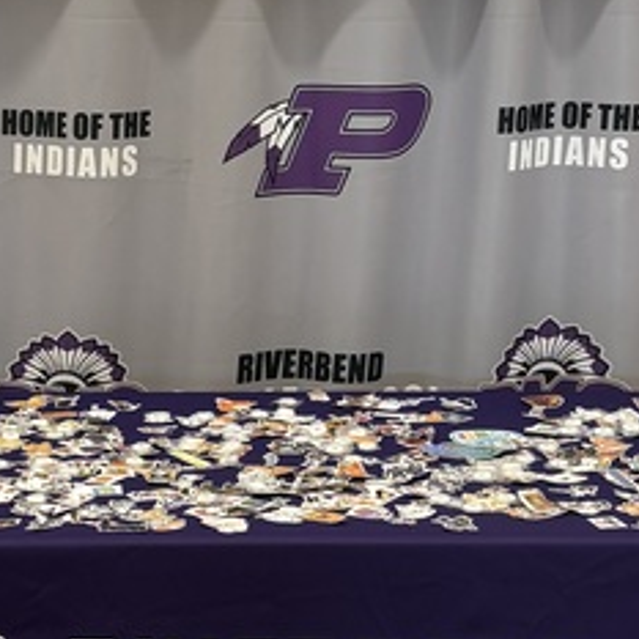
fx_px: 2109
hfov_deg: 17.2
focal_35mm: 101
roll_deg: +0.4
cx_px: 244
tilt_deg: -10.4
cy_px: 269
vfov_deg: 17.2
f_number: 1.6
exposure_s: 1/60
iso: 80
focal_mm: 5.96
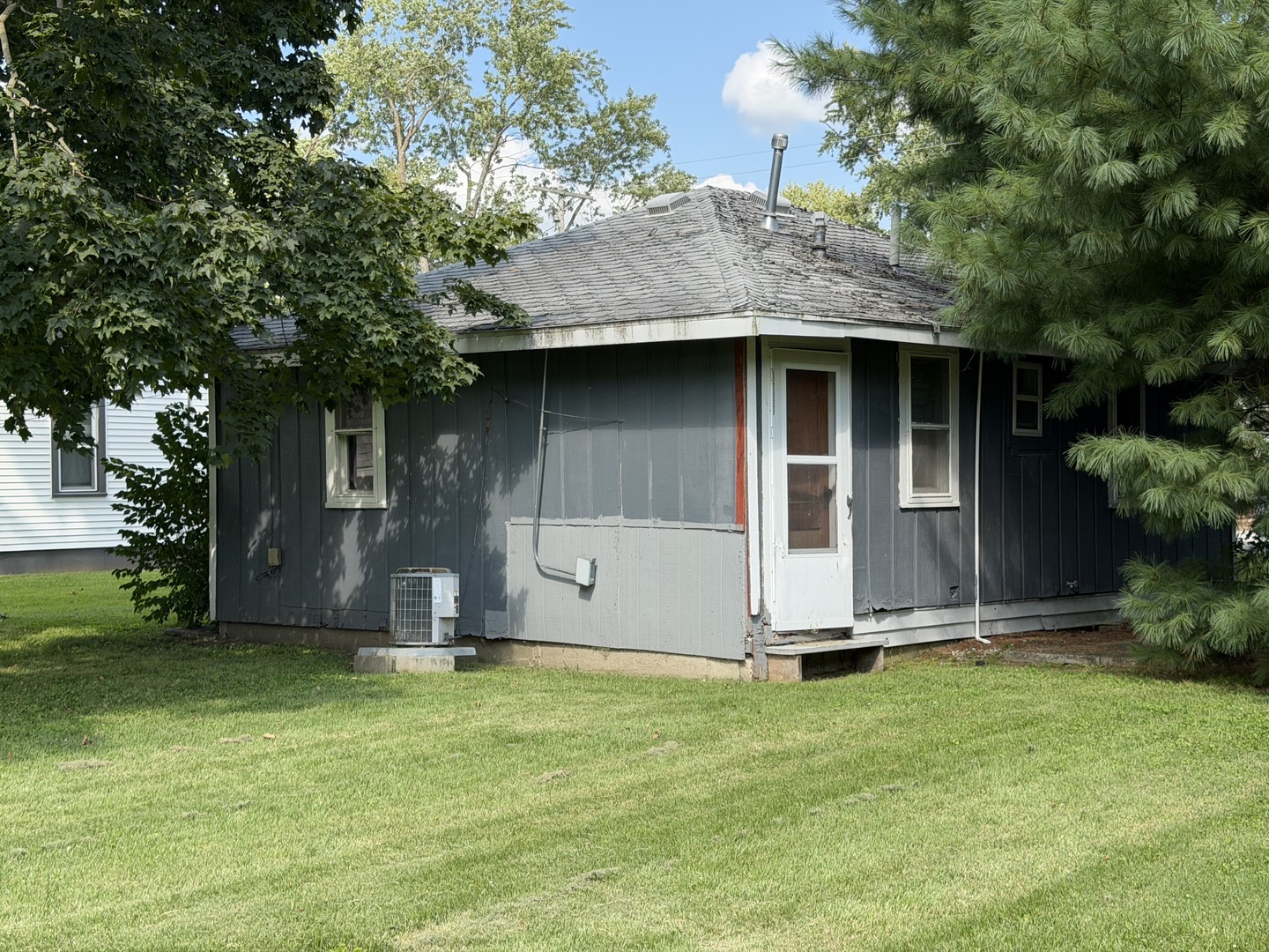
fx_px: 1760
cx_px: 634
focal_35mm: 48
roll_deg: +0.8
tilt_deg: +0.1
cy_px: 476
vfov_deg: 30.3
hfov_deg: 39.7
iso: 80
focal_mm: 6.76
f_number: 1.78
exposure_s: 1/1642
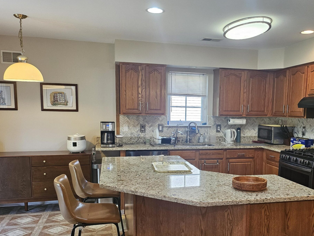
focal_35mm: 34
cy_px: 146
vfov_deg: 41.5
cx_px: 194
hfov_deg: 53.4
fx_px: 308
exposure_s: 1/120
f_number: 1.8
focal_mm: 5
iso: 160
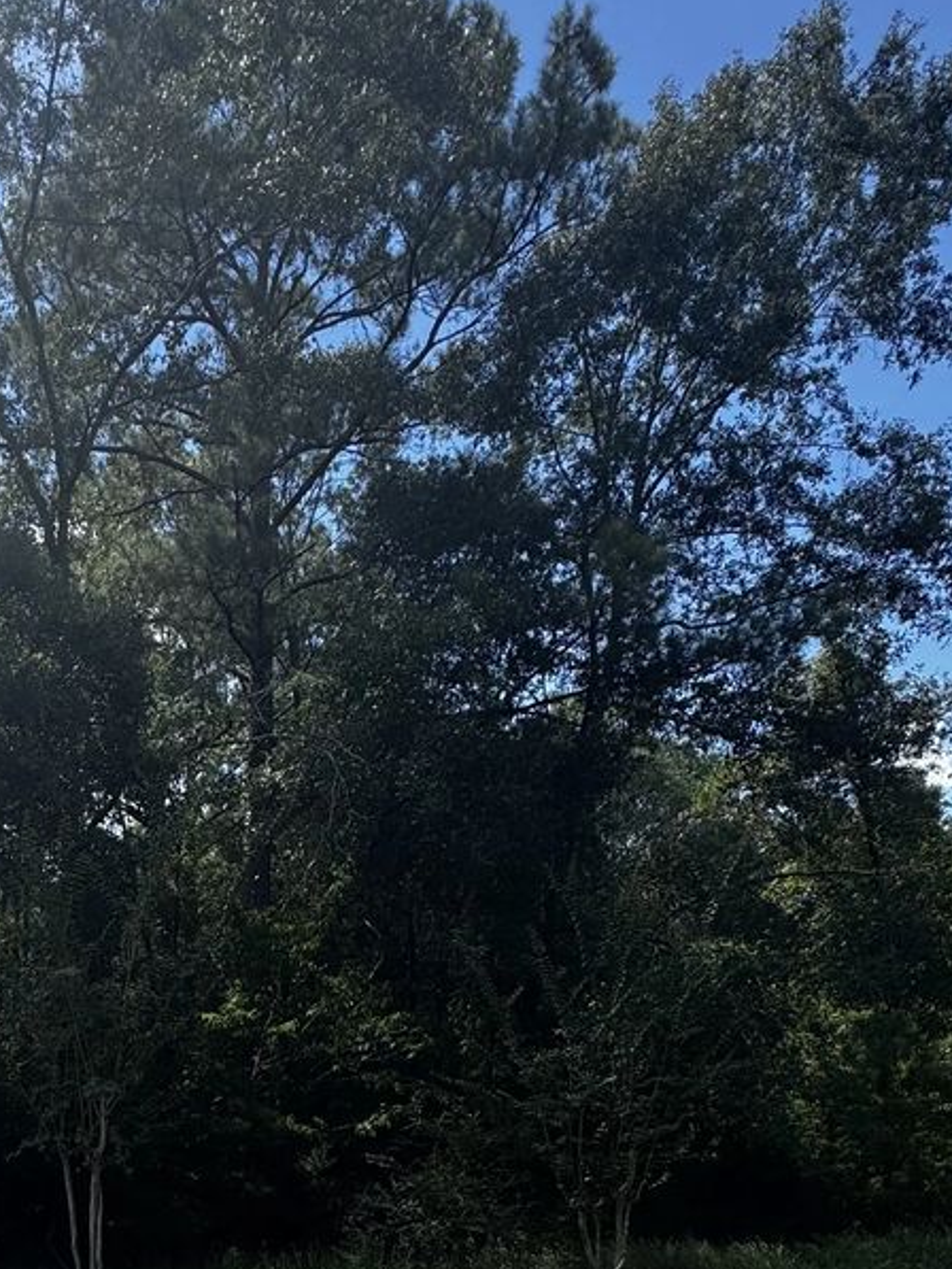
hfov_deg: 39.8
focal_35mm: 32
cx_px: 38
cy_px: 1204
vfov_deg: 48.9
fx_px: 1173
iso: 50
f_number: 2.2
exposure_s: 1/968
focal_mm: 2.22
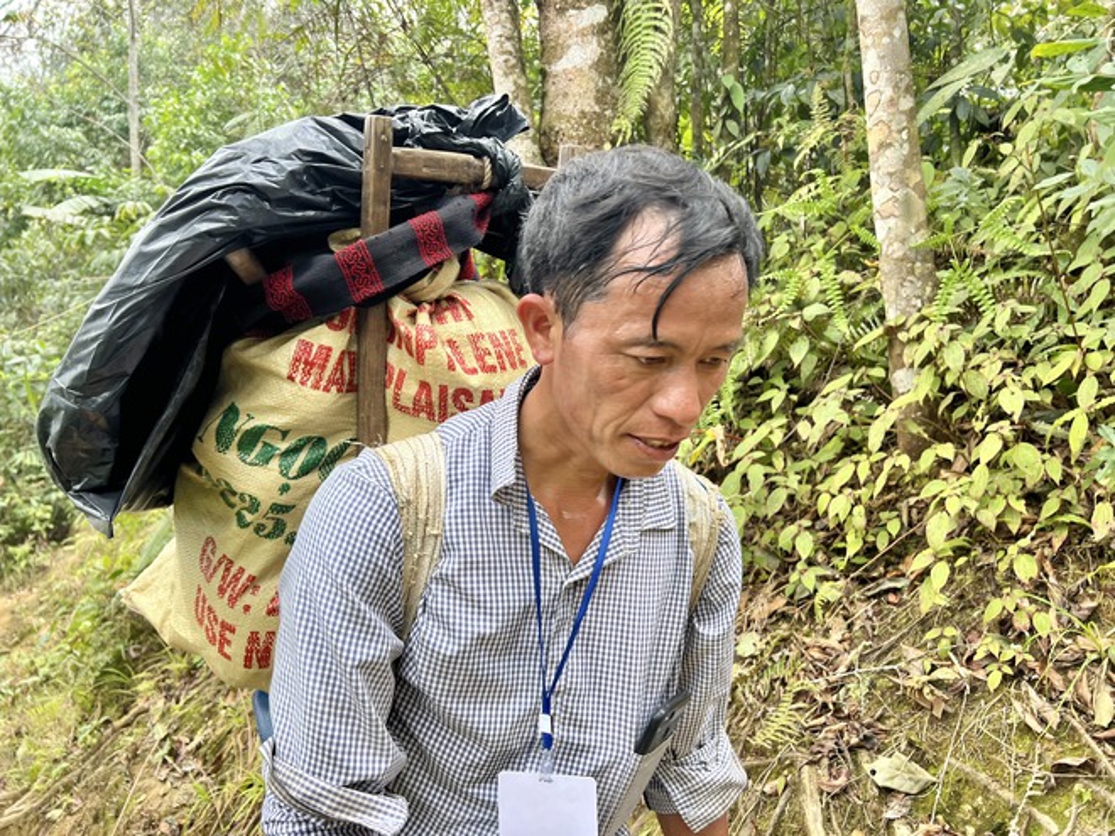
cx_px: 558
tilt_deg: -1.7
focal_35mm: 26
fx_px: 837
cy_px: 418
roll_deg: -2.9
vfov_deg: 53.1
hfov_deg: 67.3
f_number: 1.5
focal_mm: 5.7
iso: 40
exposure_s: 1/198
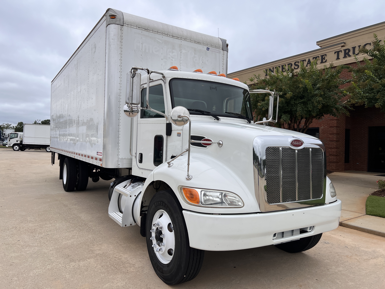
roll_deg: -2.9
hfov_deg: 67.3
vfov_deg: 53.1
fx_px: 289
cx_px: 192
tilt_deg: +3.4
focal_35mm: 26
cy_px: 144
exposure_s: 1/2045
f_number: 1.5
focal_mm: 5.7
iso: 50
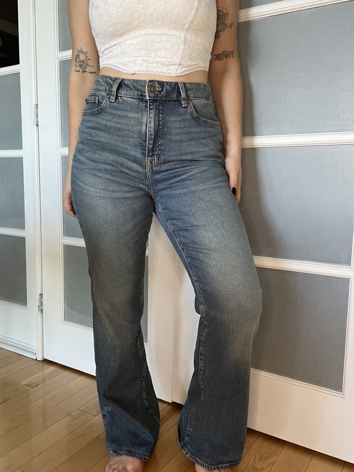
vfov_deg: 60.0
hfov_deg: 46.8
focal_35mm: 30
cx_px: 177
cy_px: 236
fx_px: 409
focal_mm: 2.71
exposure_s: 1/50
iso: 320
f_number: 2.2
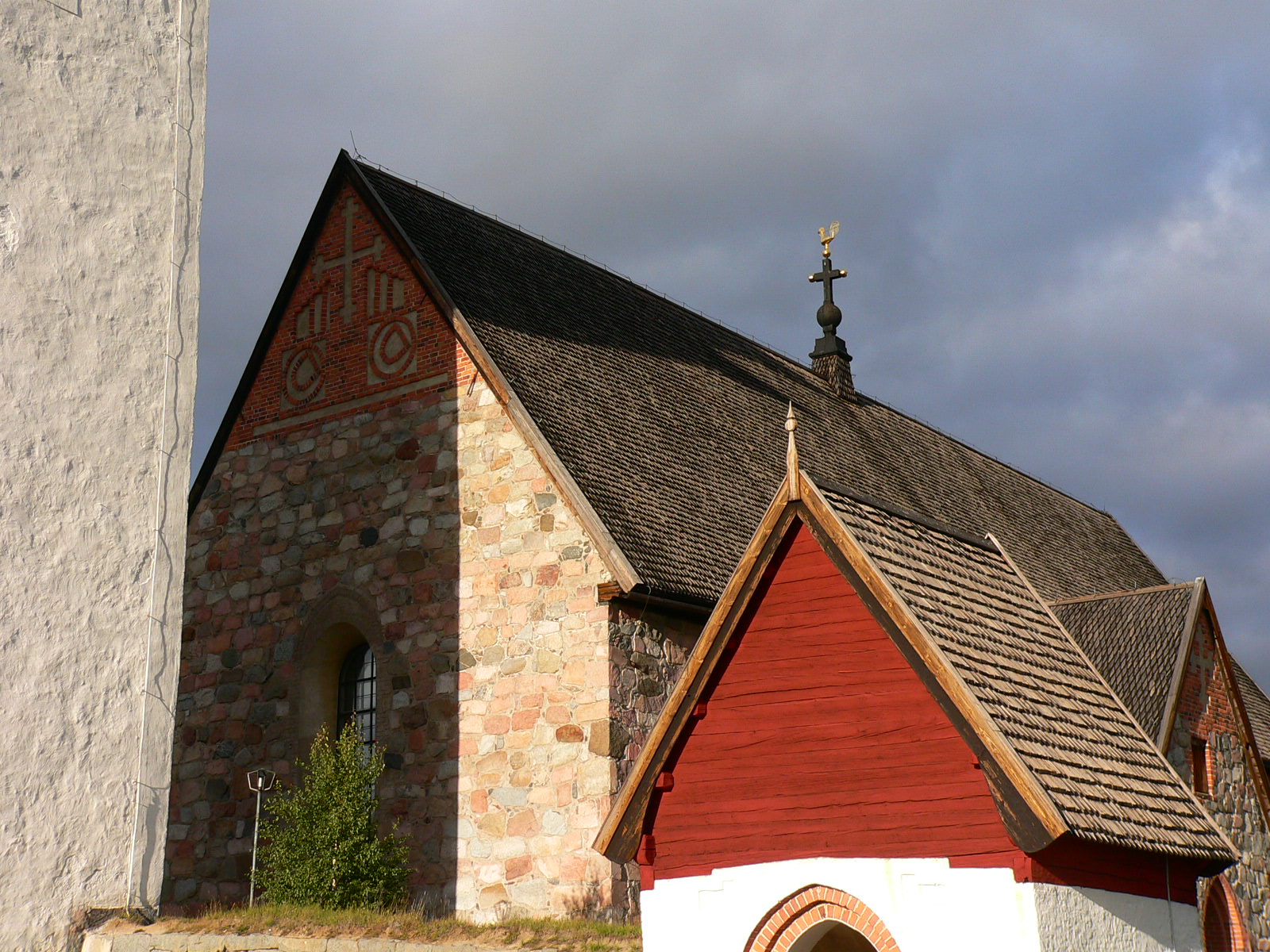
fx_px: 1908
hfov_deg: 36.8
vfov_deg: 28.0
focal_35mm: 52
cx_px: 635
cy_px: 476
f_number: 4
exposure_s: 1/400
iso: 80
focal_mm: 8.7
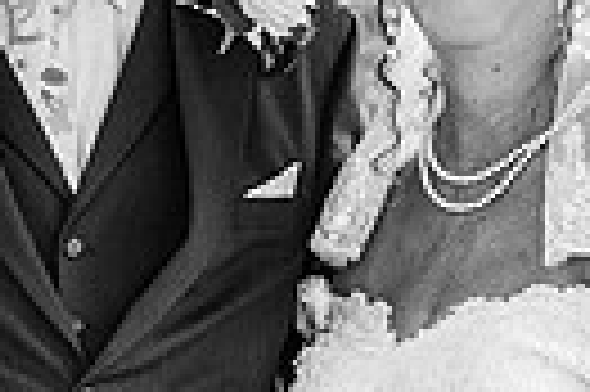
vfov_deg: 3.6
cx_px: 101
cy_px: 233
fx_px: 6318
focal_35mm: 386
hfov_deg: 5.3
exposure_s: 1/200
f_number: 5.6
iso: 900
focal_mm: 85
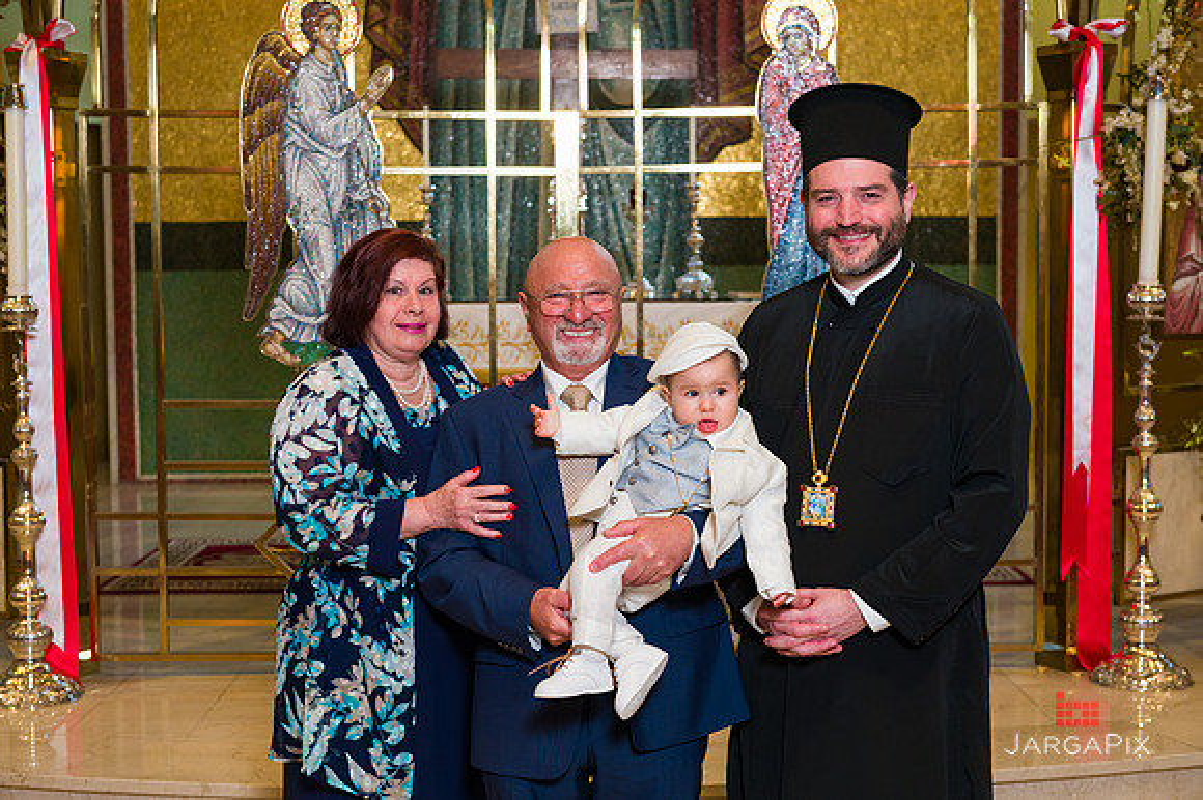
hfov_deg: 34.5
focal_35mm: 58
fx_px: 1937
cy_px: 400
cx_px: 602
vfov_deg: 23.4
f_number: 5.6
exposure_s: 1/160
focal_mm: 58
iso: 1250
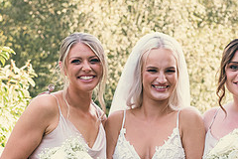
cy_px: 140
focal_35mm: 169
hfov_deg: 12.1
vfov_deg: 8.1
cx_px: 169
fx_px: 1117
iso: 320
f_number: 6.3
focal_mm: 70
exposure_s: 1/160
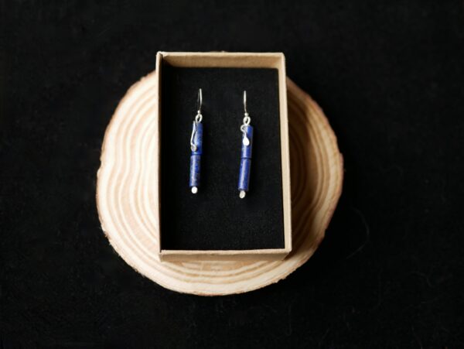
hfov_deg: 38.2
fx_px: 671
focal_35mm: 50
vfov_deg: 29.1
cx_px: 232
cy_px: 174
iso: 200
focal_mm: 25
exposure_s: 1/320
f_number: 2.2
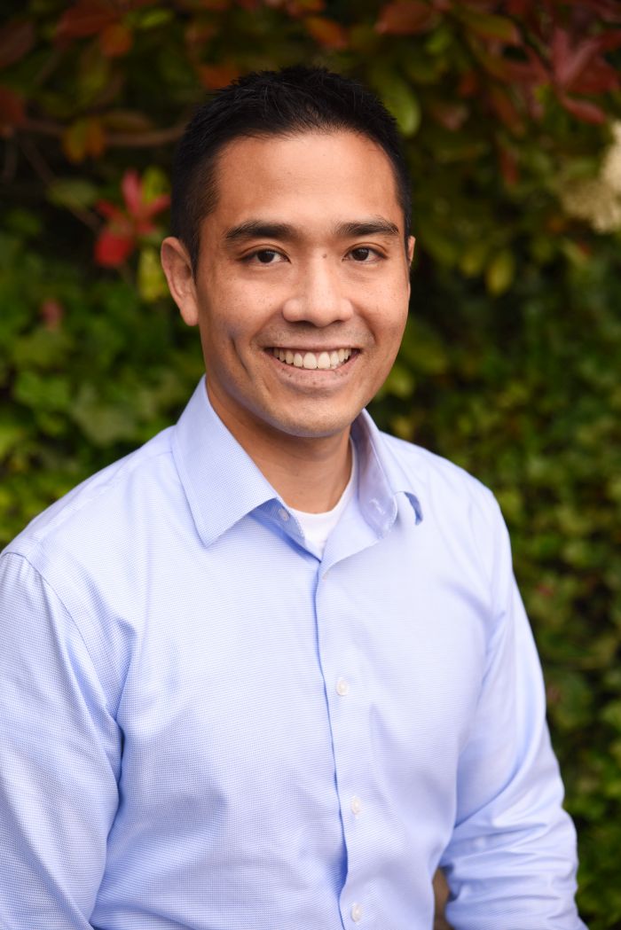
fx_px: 1810
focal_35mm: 70
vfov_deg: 28.8
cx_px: 310
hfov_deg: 19.5
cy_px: 465
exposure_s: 1/640
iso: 320
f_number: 4
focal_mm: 70
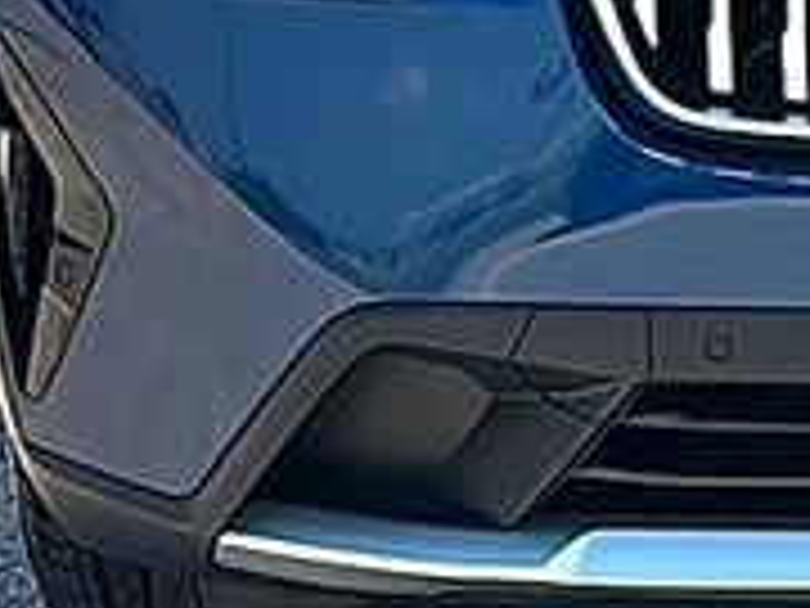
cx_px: 1246
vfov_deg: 9.8
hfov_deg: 12.6
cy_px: -227
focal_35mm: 148
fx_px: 3463
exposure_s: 1/4219
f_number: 1.78
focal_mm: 6.86
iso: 80
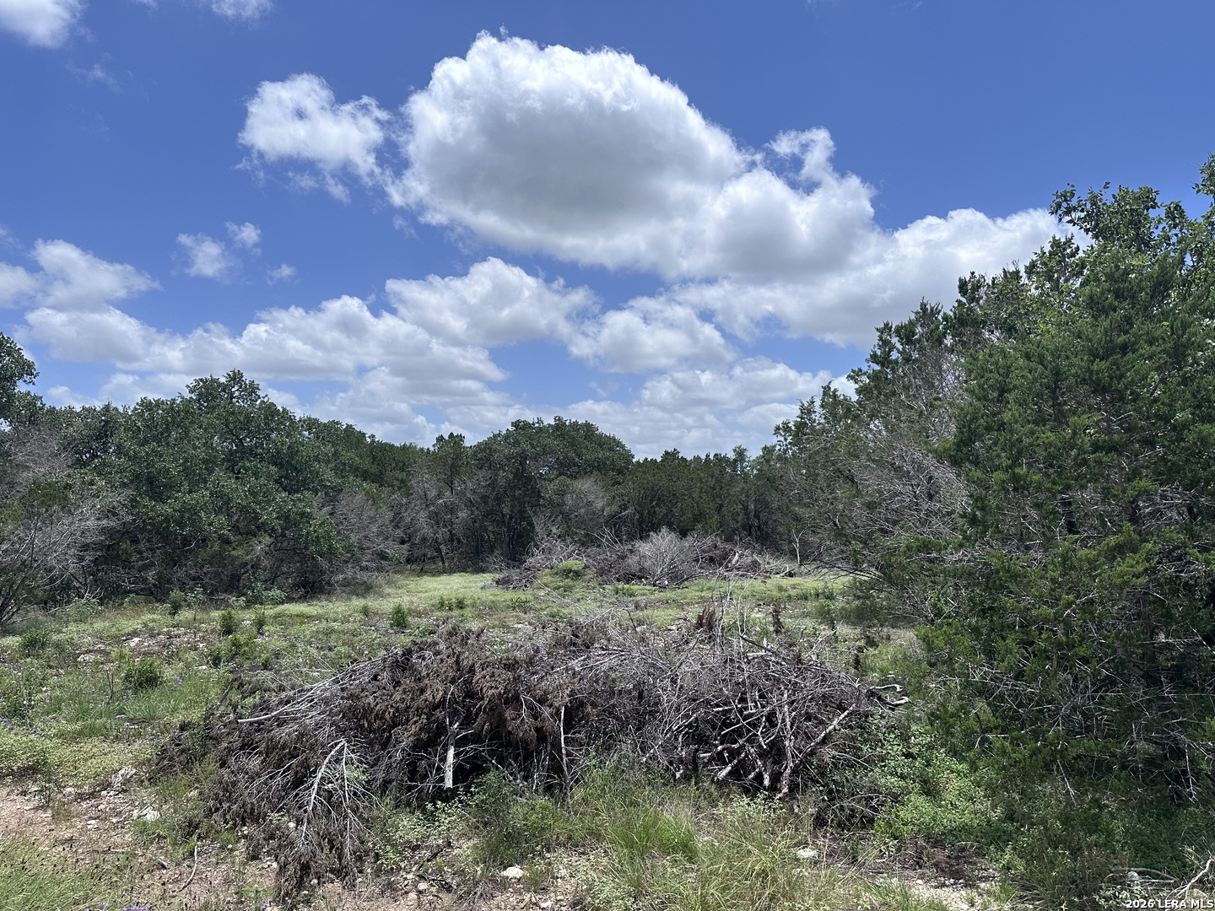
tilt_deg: +2.4
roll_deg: -0.3
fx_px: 842
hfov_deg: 71.6
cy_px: 456
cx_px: 608
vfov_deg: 56.8
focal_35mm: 24
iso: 80
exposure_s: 1/7576
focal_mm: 6.86
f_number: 1.78
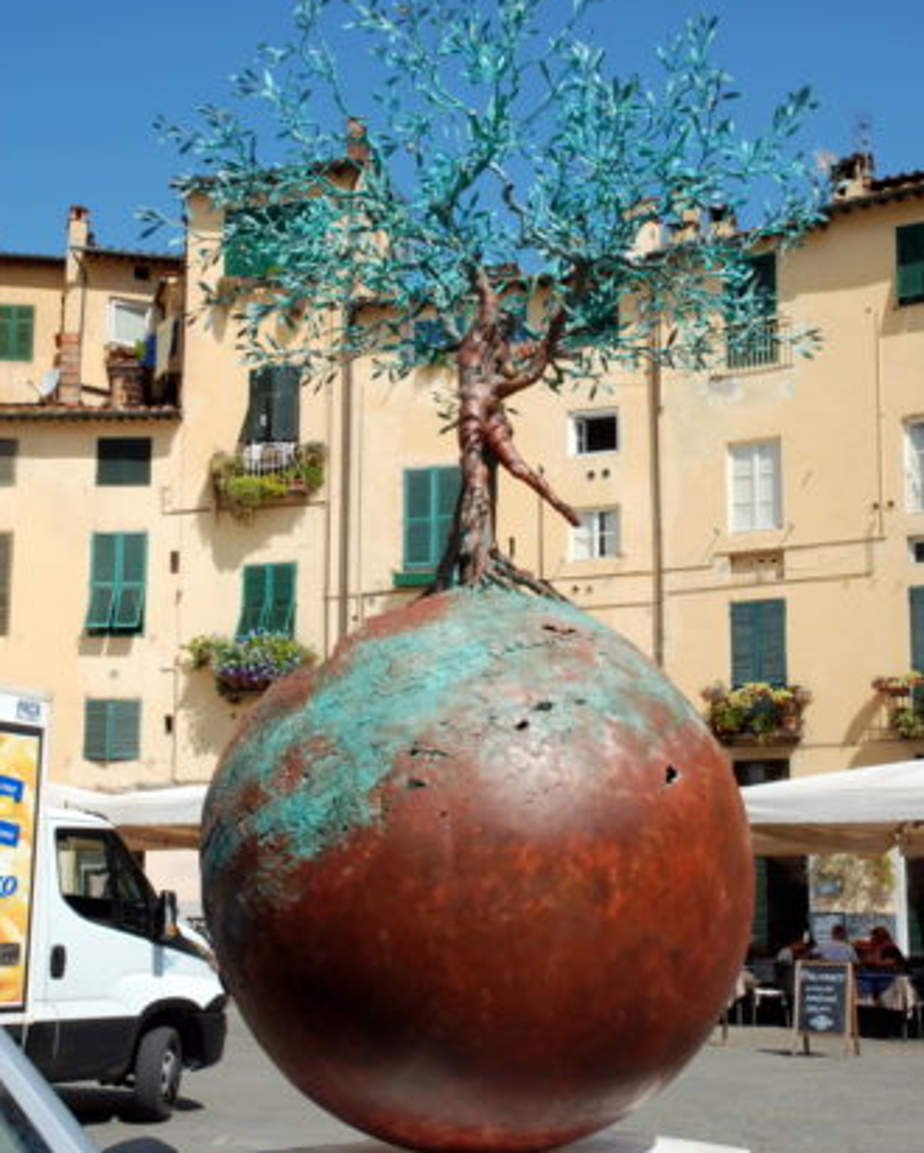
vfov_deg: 37.6
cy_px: 546
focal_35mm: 50
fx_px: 1693
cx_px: 458
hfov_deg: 30.5
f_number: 13
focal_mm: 29
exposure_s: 1/100
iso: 100
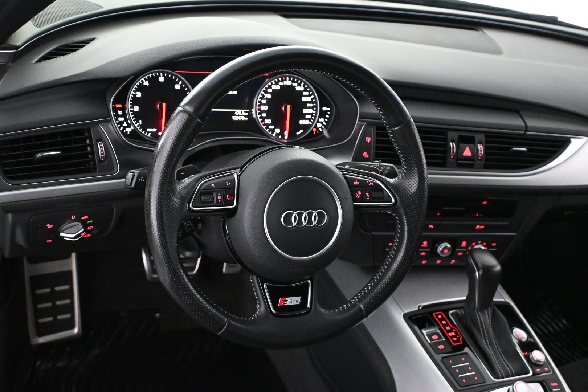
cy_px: 196
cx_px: 294
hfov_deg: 47.2
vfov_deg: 32.4
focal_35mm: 41
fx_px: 674
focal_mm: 27.5
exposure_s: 1/60
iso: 7200
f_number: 4.5
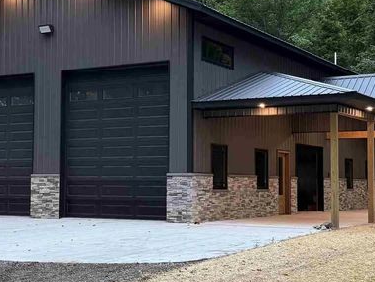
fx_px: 705
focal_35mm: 65
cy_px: 144
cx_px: 182
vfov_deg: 22.6
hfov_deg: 29.8
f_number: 1.78
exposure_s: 1/60
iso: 250
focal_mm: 6.76
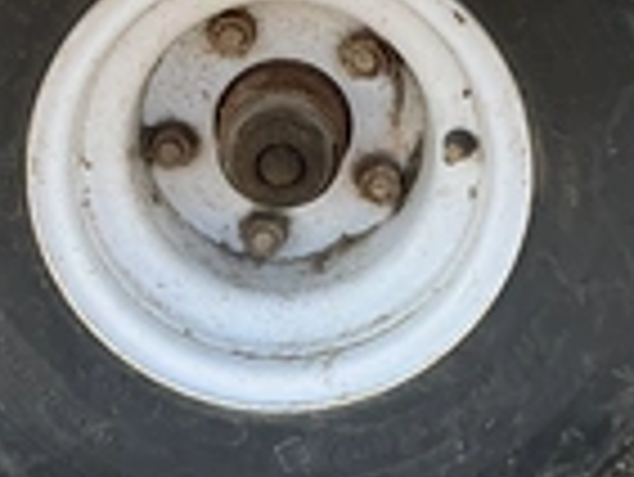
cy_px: 176
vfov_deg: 18.0
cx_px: 301
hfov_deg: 23.8
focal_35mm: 82
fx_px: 1503
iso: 25
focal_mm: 3
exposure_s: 1/360
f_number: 1.8
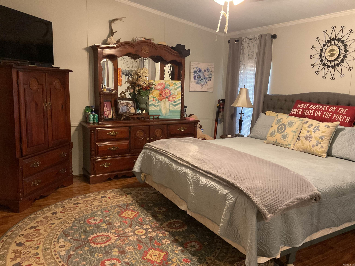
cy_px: 133
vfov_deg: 48.2
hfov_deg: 61.7
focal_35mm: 29
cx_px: 178
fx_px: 297
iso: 250
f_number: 1.8
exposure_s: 1/30
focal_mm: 3
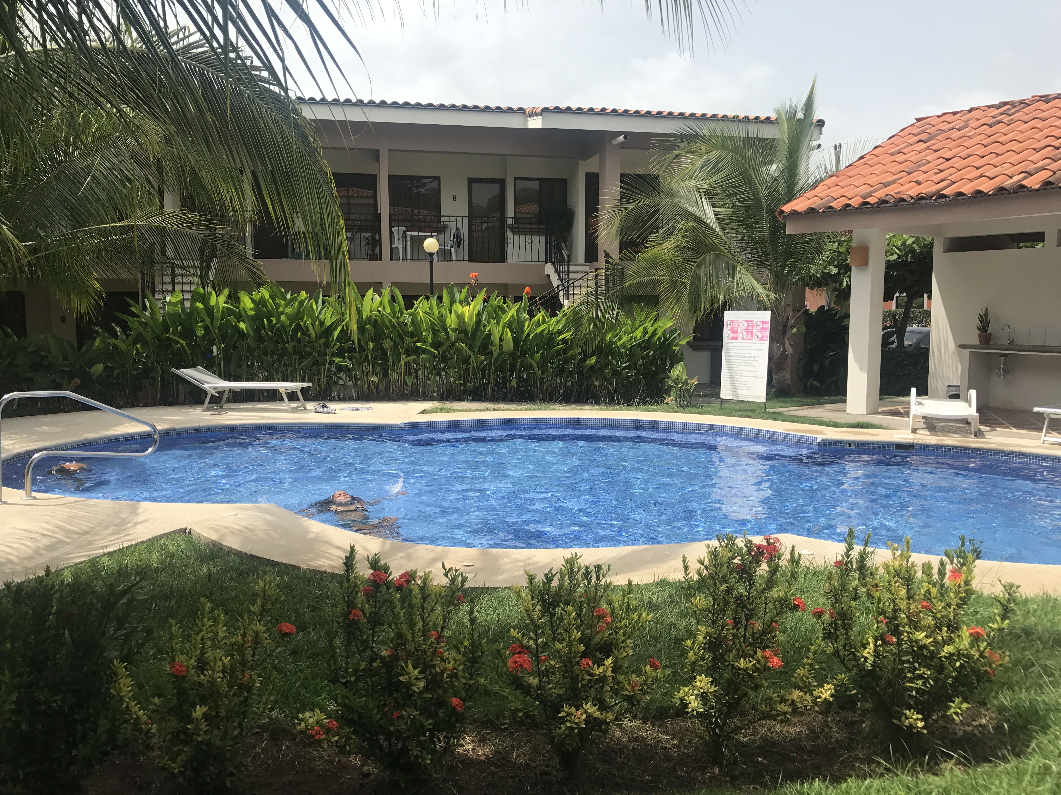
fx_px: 858
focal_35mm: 28
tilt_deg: -4.4
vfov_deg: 49.7
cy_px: 398
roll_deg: -0.1
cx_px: 530
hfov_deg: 63.4
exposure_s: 1/1880
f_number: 1.8
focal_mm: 3.99
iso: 20
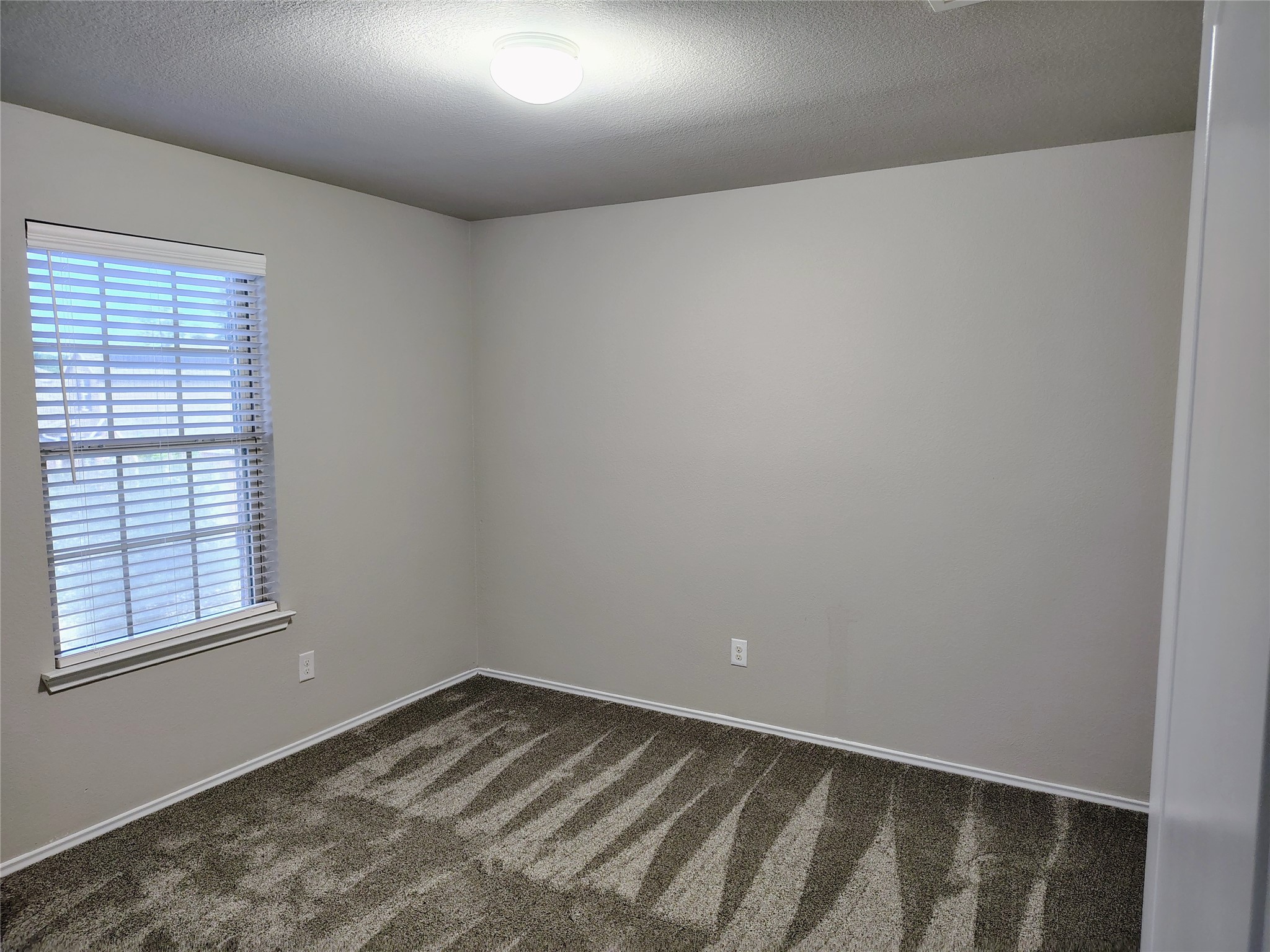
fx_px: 881
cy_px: 476
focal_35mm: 24
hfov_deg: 71.6
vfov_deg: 56.8
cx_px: 635
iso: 652
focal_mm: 5.56
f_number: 1.8
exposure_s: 1/60
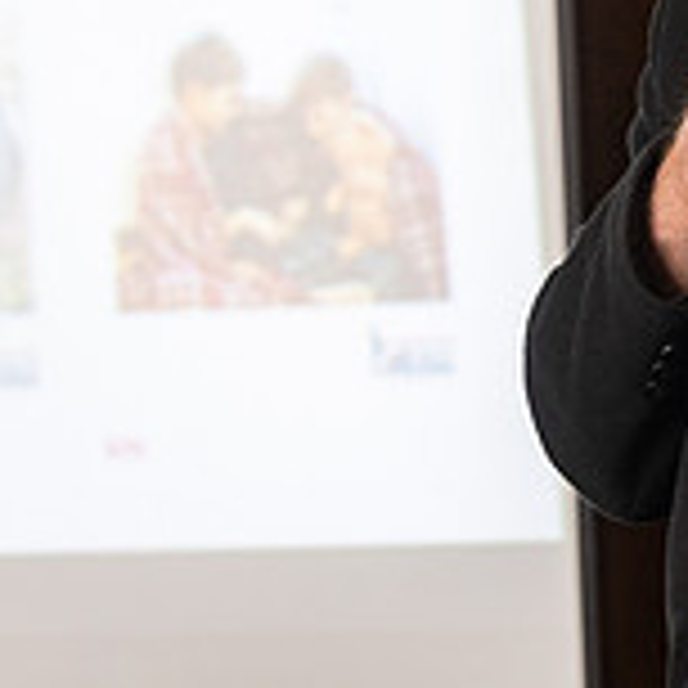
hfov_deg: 4.7
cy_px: -106
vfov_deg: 4.7
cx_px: 252
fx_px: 8320
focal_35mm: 370
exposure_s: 1/500
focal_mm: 115
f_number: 2.8
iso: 1250
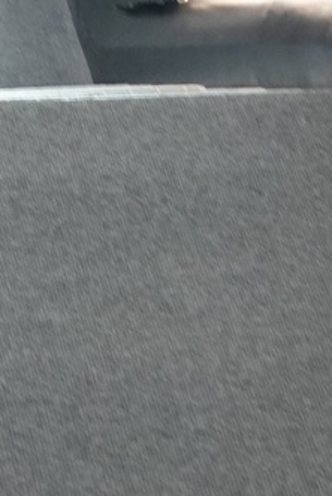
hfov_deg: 5.6
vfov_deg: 8.5
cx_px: -185
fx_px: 3340
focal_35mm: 242
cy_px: 7
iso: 800
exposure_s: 1/30
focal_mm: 17.9
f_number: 2.8
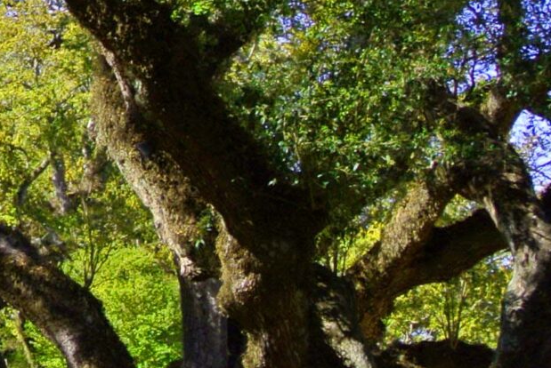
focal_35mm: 211
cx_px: -386
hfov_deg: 9.4
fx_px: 3232
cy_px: 135
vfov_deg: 6.5
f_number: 4.8
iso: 100
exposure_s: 1/250
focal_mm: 18.9
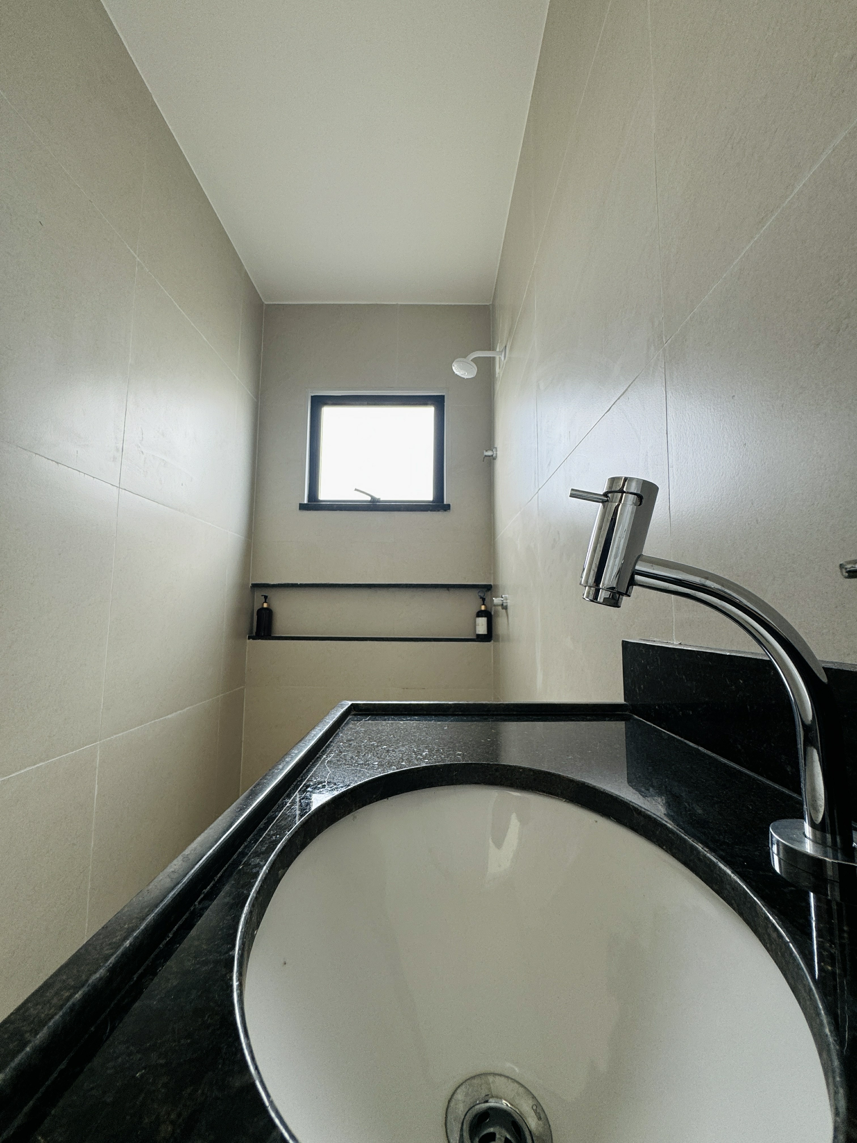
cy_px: 572
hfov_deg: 85.7
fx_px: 462
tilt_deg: +5.5
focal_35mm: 14
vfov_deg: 102.1
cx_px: 428
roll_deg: -0.4
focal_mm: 2.22
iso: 80
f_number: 2.2
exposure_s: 1/99
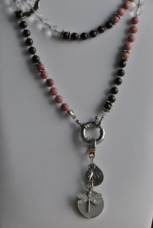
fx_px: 1014
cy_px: 113
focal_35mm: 160
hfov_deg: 8.6
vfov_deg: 12.9
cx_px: 77
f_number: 5.6
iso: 100
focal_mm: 105
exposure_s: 1/125
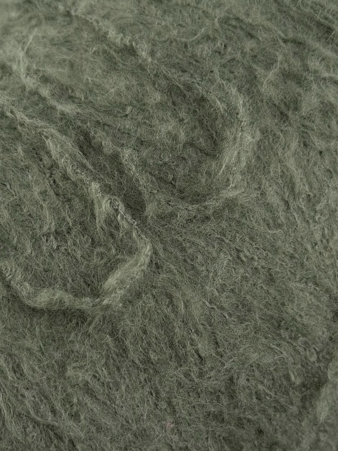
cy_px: 226
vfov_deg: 71.6
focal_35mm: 24
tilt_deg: -56.6
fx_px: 312
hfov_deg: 56.8
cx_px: 169
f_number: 1.78
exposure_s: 1/517
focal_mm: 6.76
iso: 64
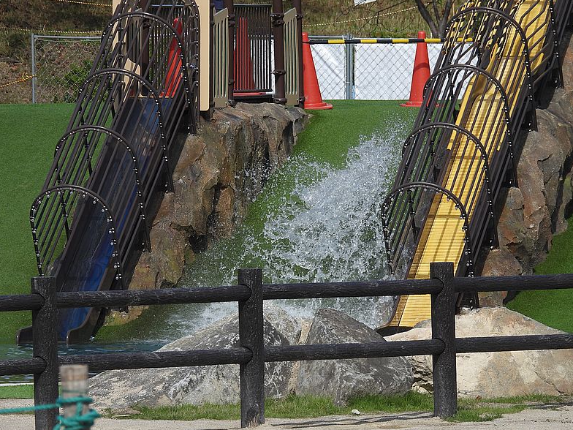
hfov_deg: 3.5
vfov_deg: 2.7
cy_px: 212
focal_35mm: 561
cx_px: 289
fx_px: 9286
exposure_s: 1/640
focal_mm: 98.1
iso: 100
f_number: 5
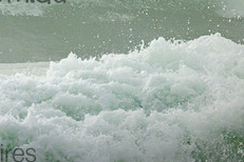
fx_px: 13622
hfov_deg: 1.0
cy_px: -22
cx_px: -45
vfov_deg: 0.7
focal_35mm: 2010
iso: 1600
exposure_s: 1/2500
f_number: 11
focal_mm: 800
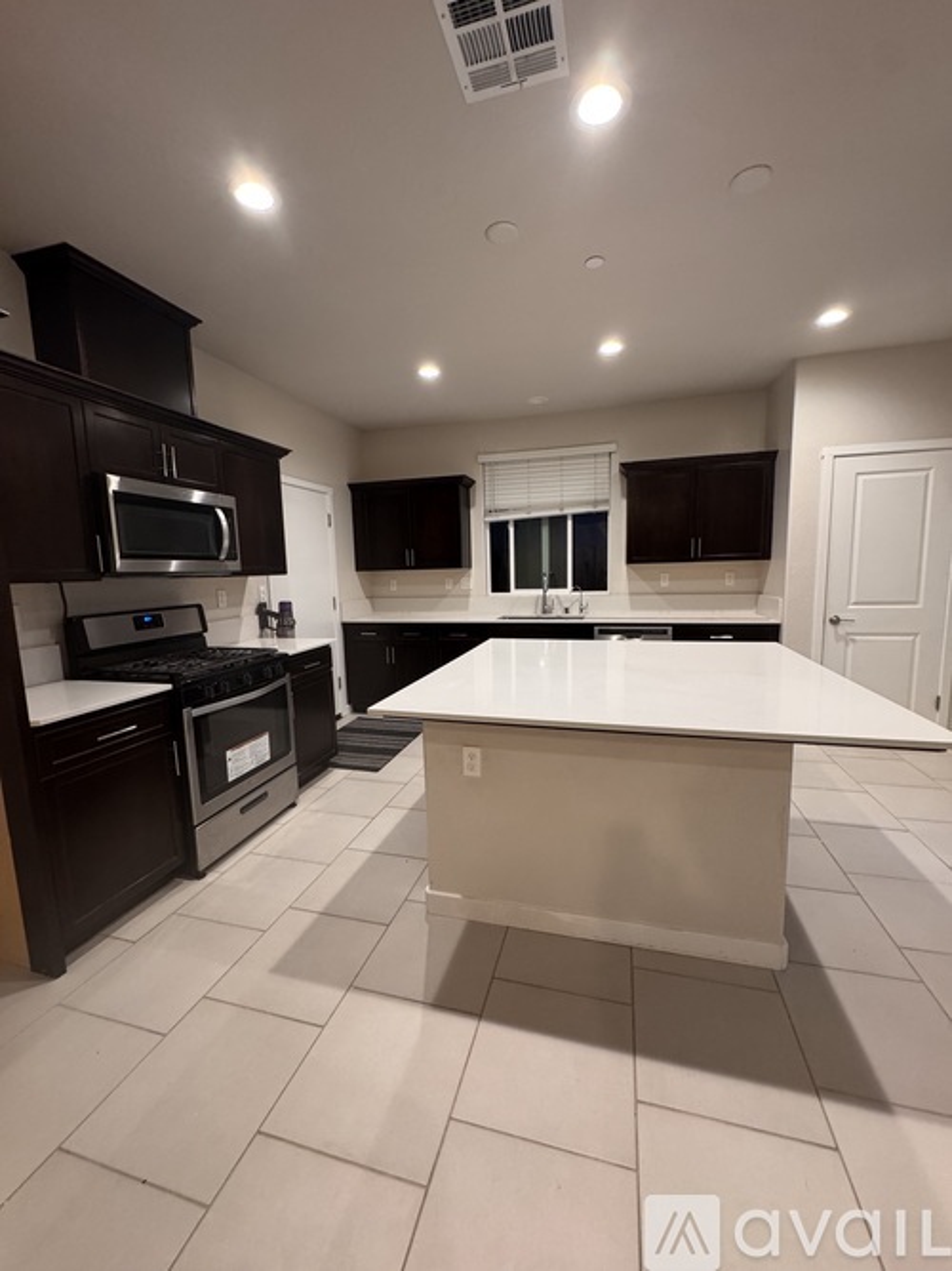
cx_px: 476
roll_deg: +1.9
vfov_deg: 102.1
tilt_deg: -7.8
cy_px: 636
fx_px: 514
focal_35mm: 14
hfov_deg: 85.7
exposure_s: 1/60
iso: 320
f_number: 2.2
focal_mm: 2.22
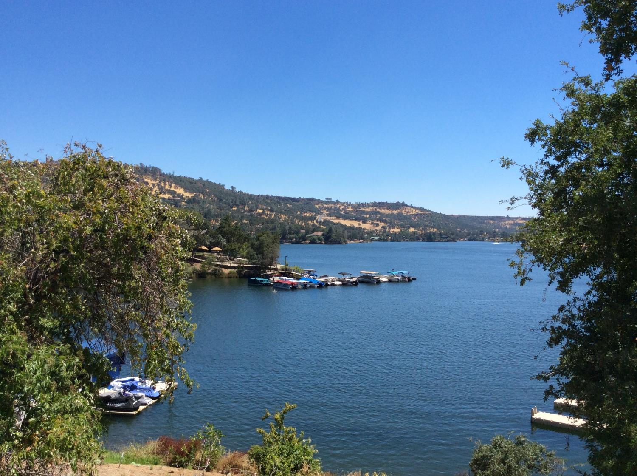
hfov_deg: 56.9
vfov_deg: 44.0
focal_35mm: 32
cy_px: 238
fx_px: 588
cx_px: 318
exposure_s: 1/1431
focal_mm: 3.3
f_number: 2.4
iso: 32
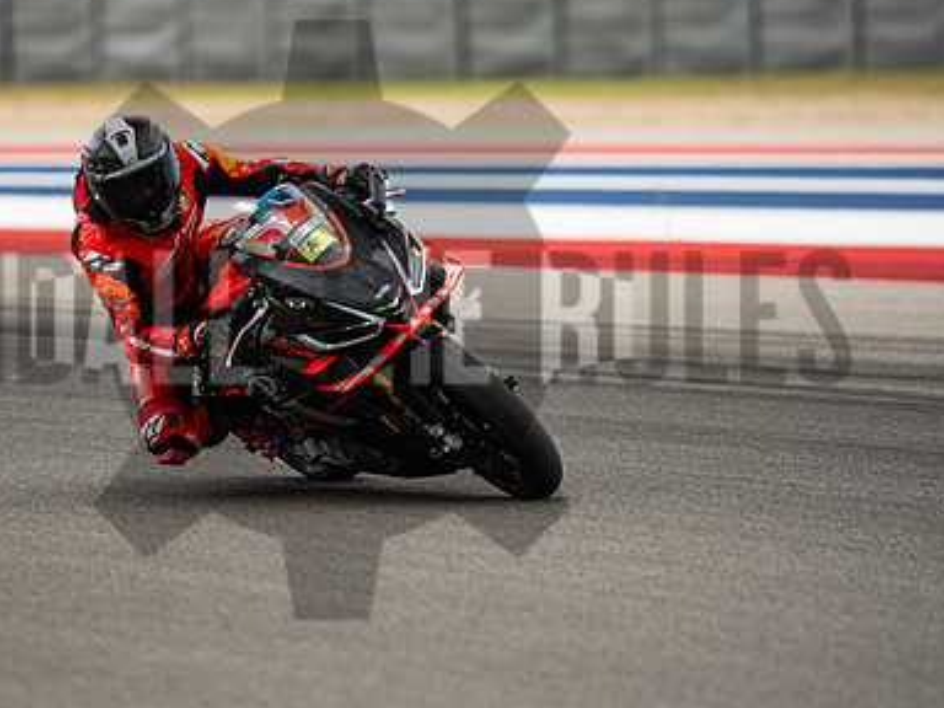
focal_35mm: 436
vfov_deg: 3.4
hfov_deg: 4.5
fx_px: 11890
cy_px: 321
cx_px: 332
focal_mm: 200
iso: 320
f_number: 2
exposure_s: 1/4000
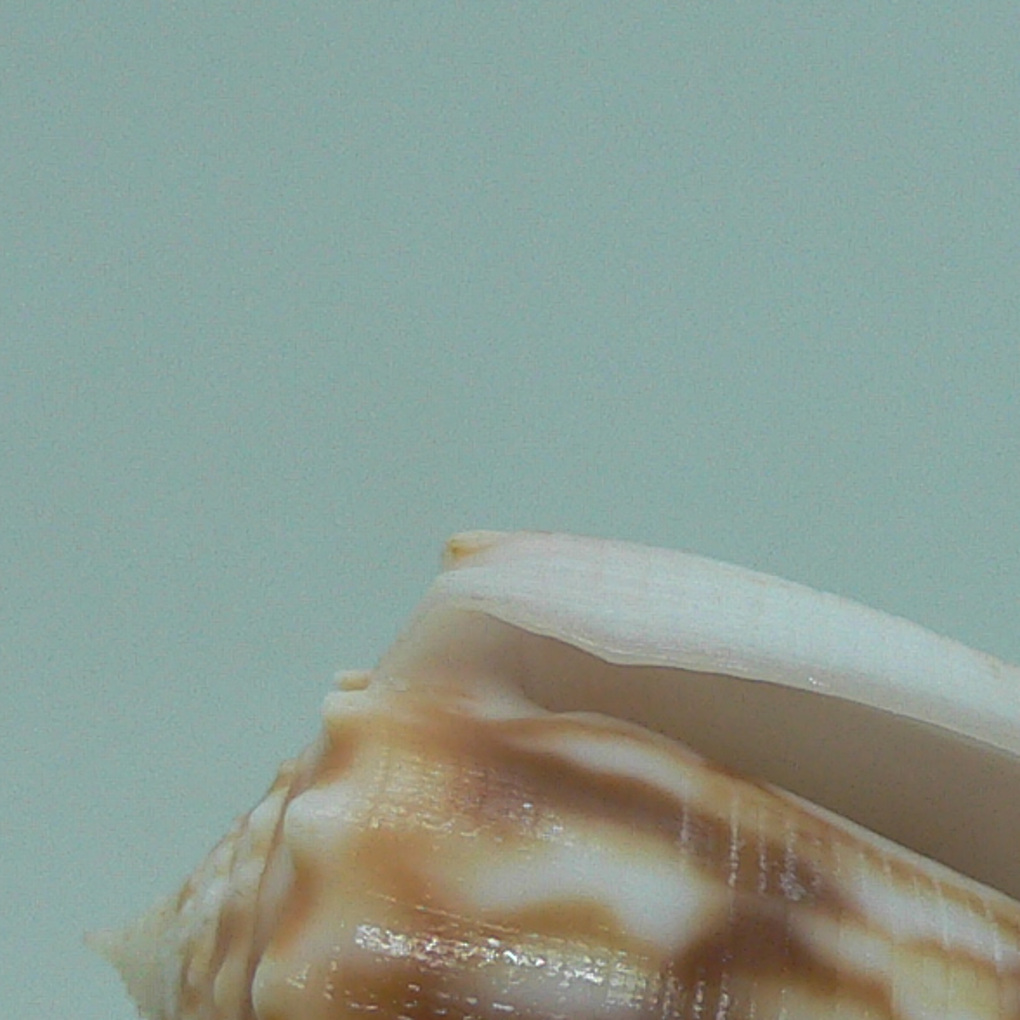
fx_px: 3534
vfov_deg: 15.8
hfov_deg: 16.1
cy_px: 1232
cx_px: 1008
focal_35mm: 106
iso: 80
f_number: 2.8
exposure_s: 1/60
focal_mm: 4.6
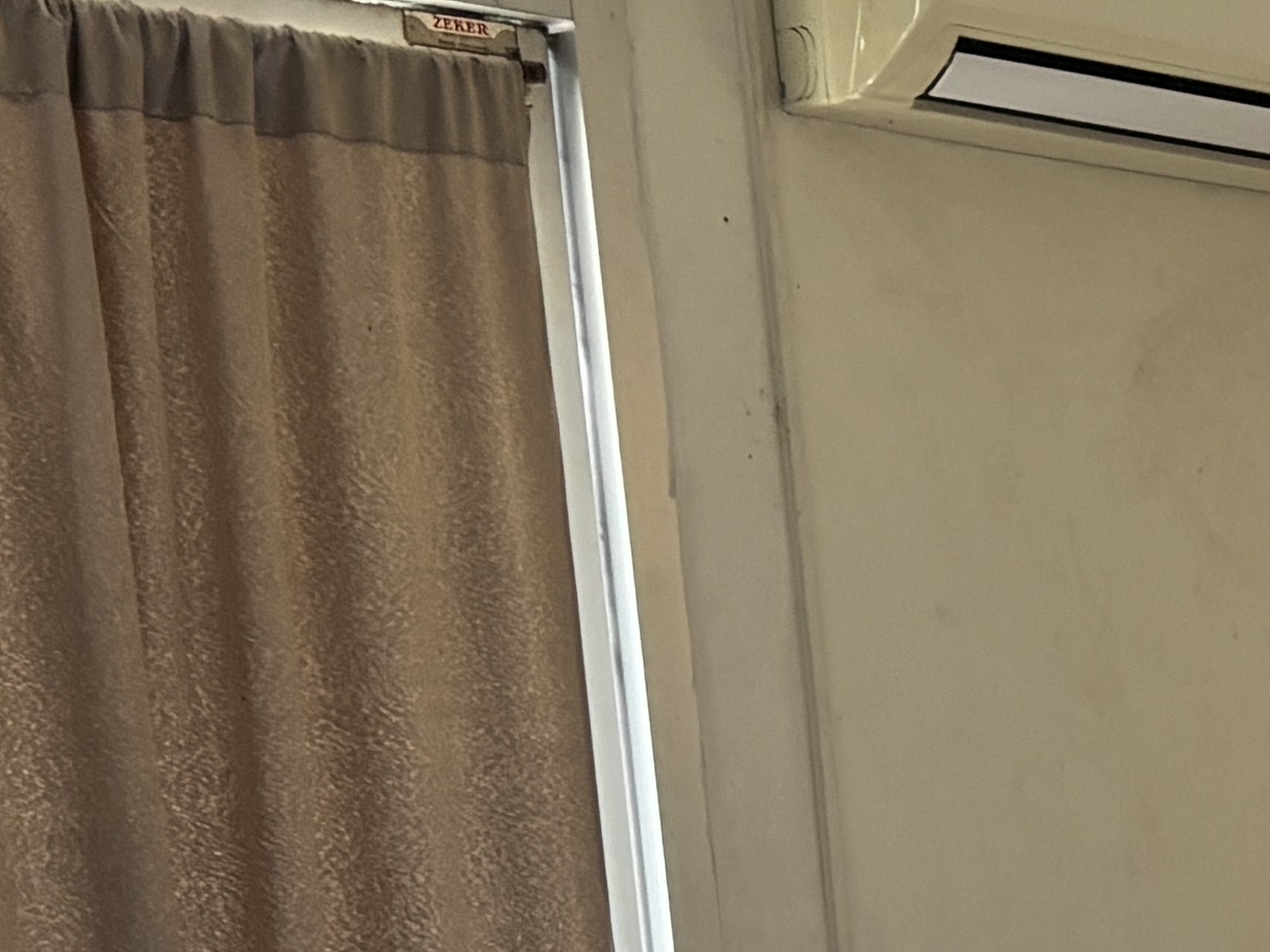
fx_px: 4476
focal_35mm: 122
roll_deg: -0.1
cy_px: 1850
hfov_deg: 13.3
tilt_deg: -12.5
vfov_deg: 11.1
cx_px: 2739
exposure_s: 1/50
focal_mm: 5.96
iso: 100
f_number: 1.6
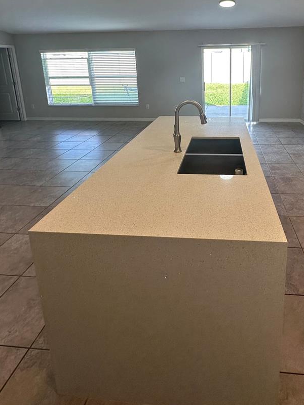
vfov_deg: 74.7
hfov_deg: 61.9
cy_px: 113
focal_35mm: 21
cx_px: 203
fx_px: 246
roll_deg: +0.2
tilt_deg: -12.5
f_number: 2.2
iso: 80
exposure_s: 1/120
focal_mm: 2.22
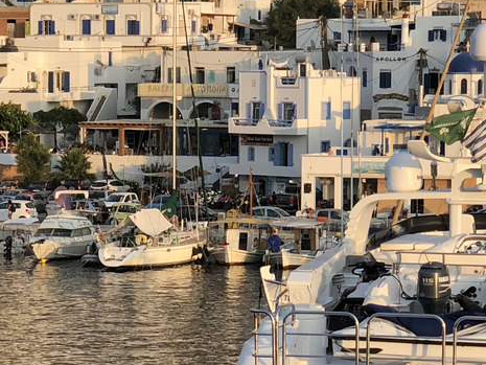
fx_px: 2514
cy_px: 313
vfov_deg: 8.3
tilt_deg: -5.1
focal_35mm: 179
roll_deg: +0.7
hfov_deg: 11.0
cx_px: 17
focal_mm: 6
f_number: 2.4
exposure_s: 1/276
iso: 16
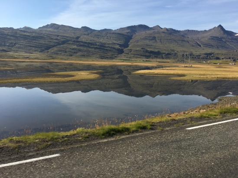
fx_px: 199
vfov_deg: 48.2
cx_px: 119
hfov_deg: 61.6
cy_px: 89
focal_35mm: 29
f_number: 2.2
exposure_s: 1/1374
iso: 25
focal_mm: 4.15
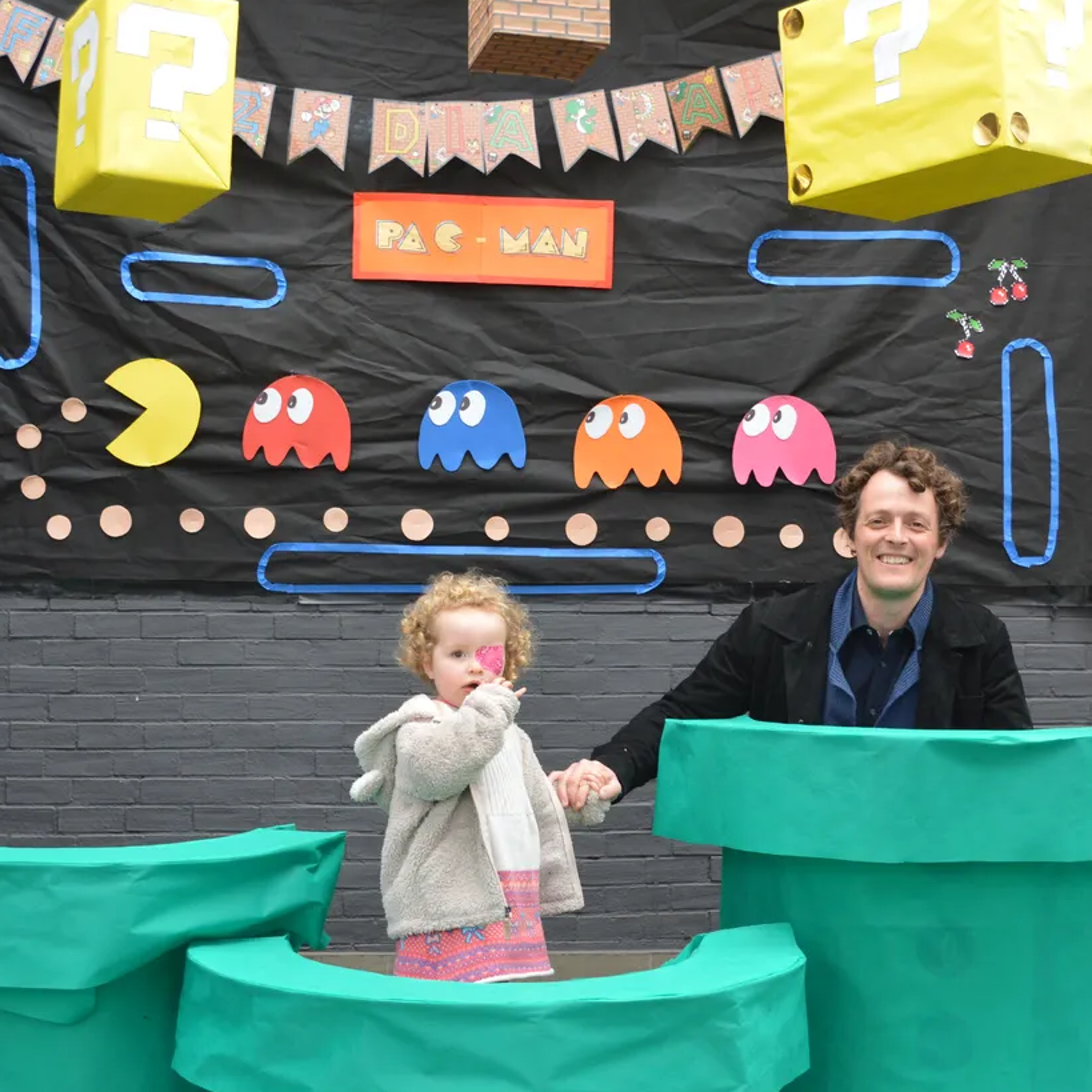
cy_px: 572
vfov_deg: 32.2
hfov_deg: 32.2
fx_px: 1892
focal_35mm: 53
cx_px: 556
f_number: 4.5
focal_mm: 24
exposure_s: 1/80
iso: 400
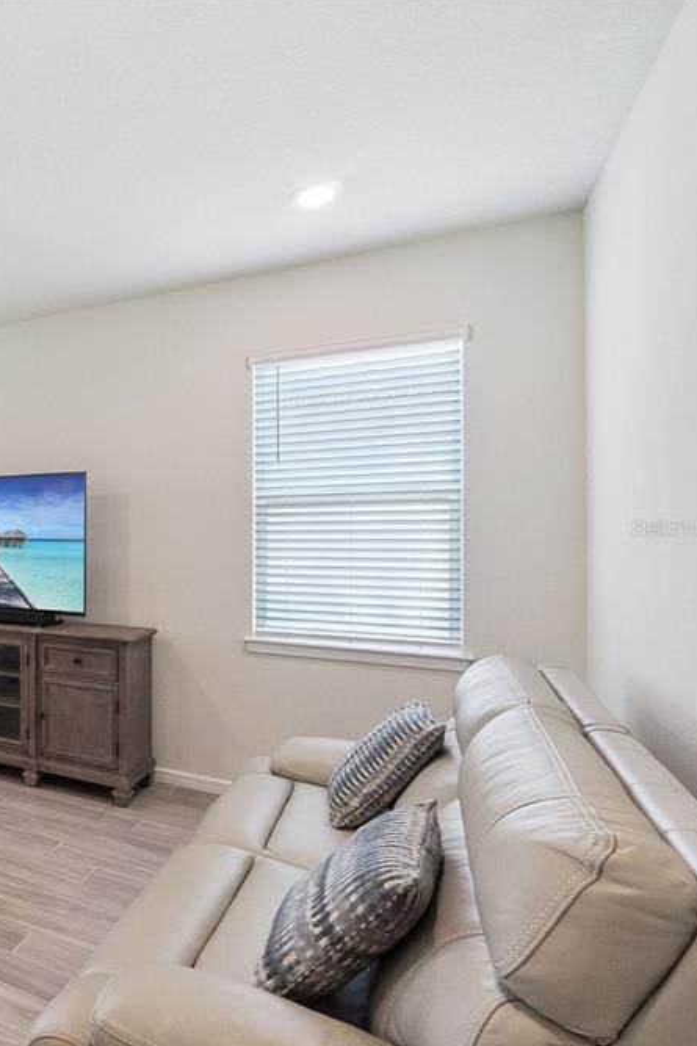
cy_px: 528
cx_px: -81
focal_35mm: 23
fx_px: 668
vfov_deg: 76.1
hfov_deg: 42.4
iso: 1600
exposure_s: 1/60
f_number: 11
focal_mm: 10
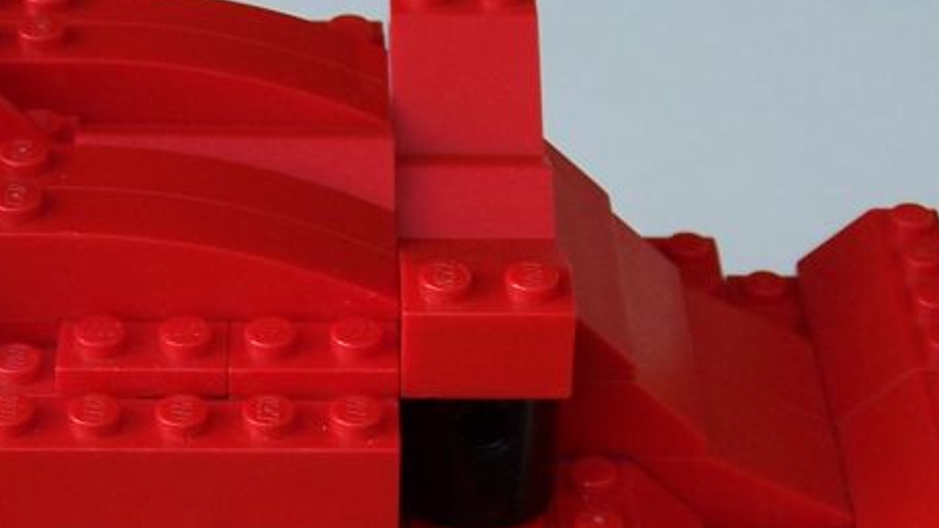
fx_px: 3087
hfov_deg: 17.3
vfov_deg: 9.7
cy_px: 415
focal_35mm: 124
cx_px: 411
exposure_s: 1/180
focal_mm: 8.5
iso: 80
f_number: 3
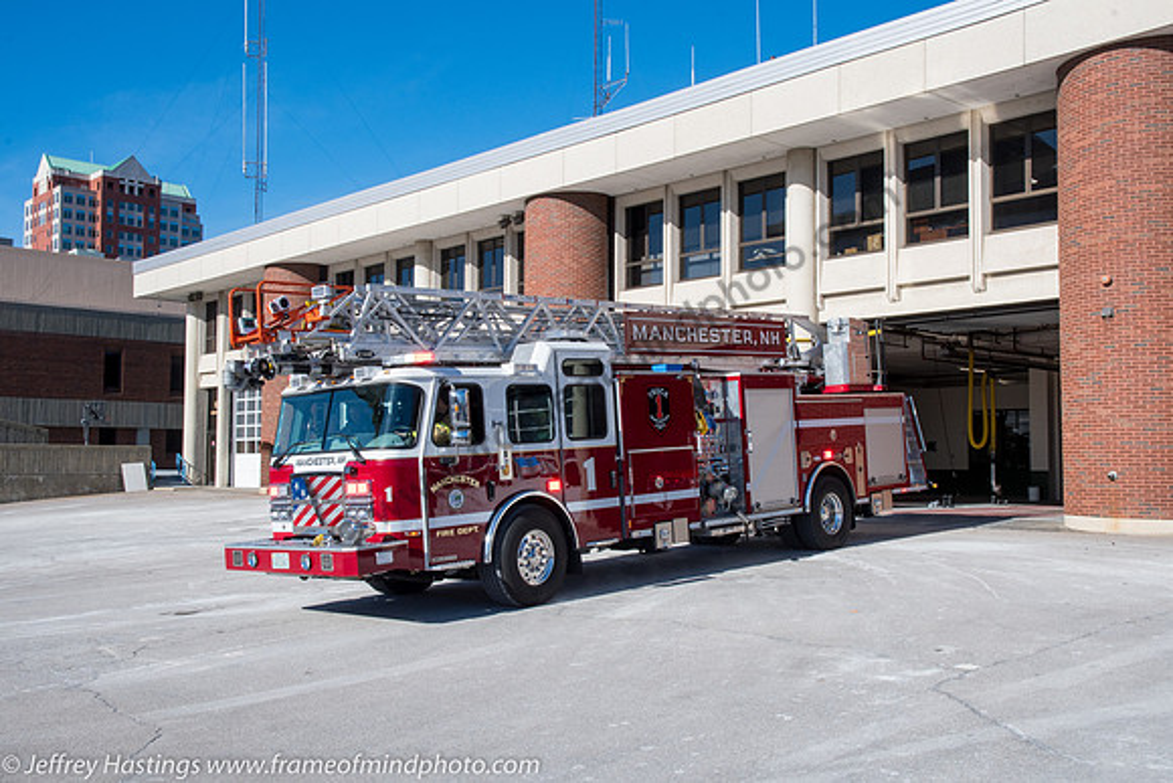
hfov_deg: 53.1
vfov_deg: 36.9
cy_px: 392
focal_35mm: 36
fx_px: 1173
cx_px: 586
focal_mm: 24
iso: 250
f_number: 16
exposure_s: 1/250
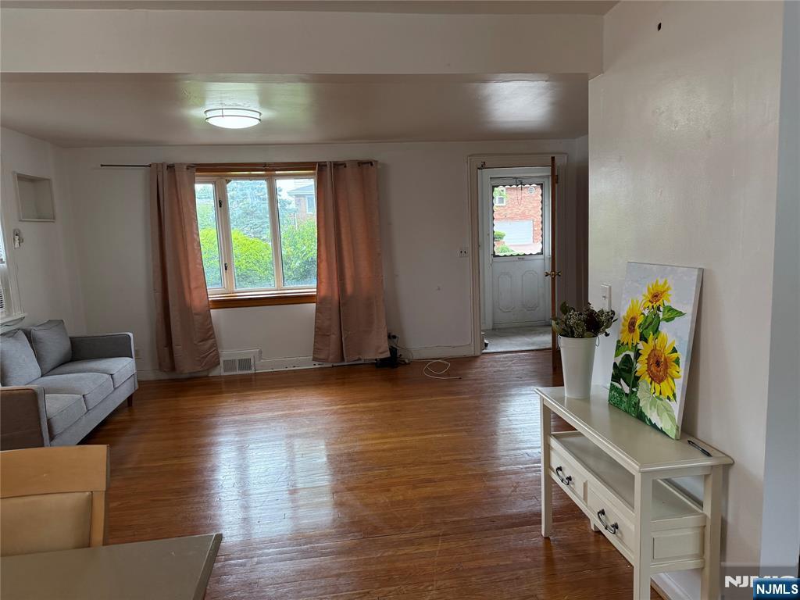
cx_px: 400
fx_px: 555
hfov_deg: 71.6
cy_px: 300
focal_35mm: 24
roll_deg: +2.9
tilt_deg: -5.1
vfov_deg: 56.8
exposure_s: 1/233
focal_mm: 6.76
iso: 200
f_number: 1.78
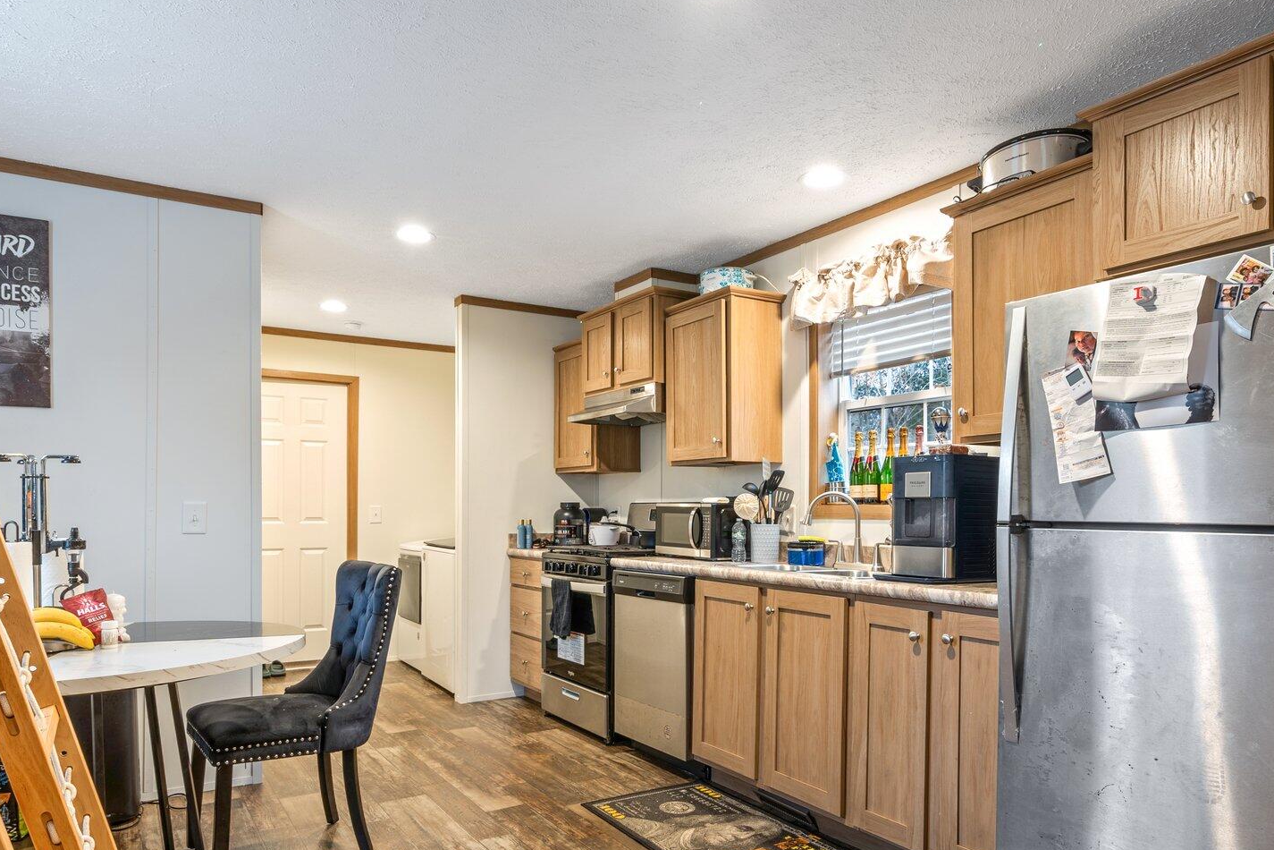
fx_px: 814
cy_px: 512
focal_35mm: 23
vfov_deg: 54.7
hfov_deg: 76.1
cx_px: 652
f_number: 9
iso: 100
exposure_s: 3.2
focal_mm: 16
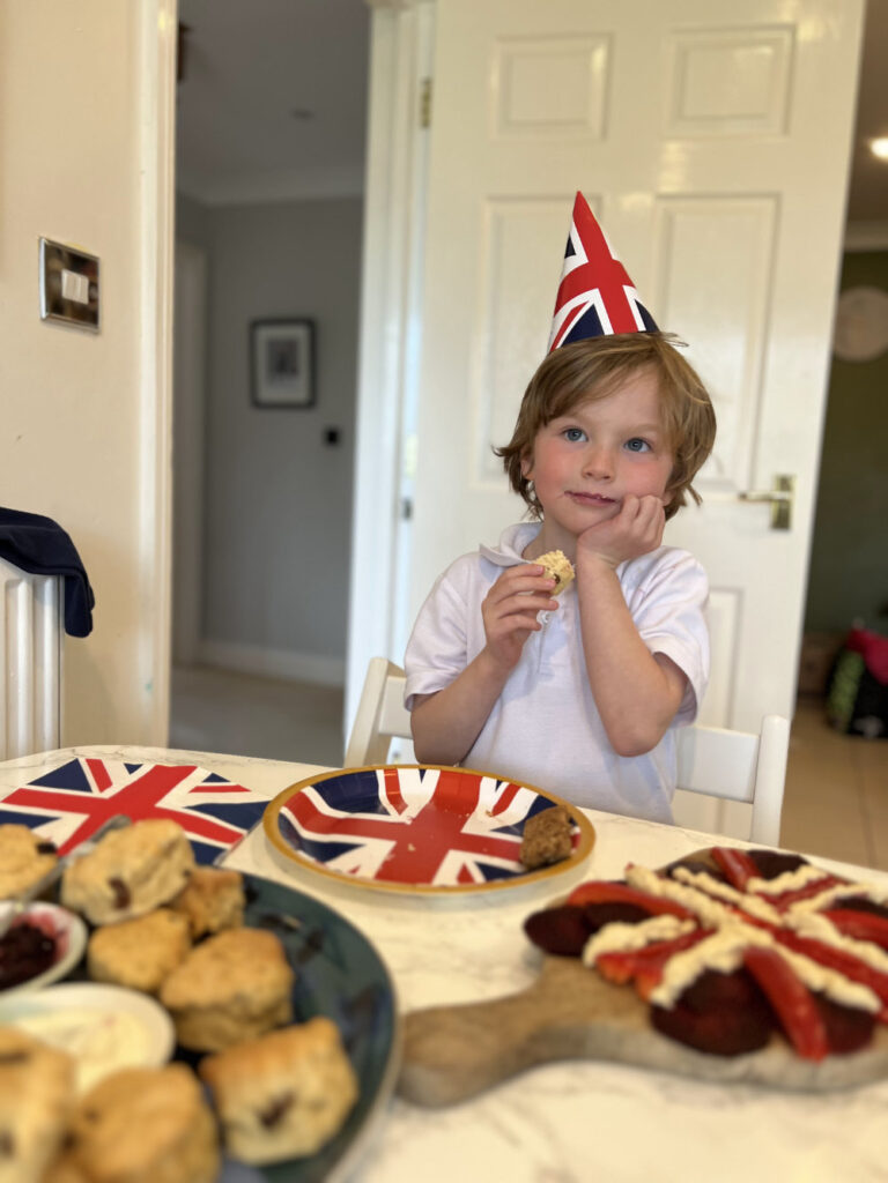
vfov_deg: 67.3
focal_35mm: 26
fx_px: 889
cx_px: 444
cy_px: 592
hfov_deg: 53.1
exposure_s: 1/94
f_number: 1.5
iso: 125
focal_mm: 5.7
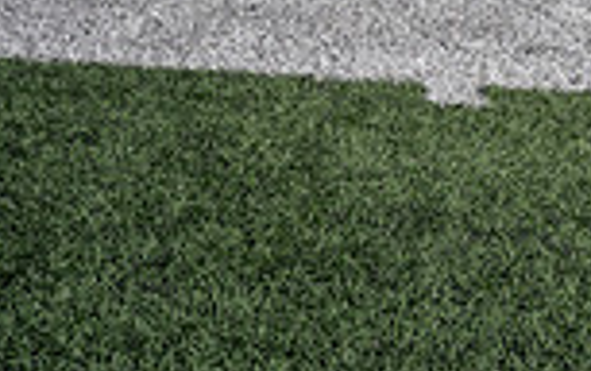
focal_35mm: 84
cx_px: 525
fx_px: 1354
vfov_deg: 12.8
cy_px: -452
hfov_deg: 24.0
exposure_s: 1/250
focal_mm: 28
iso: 160
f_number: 10
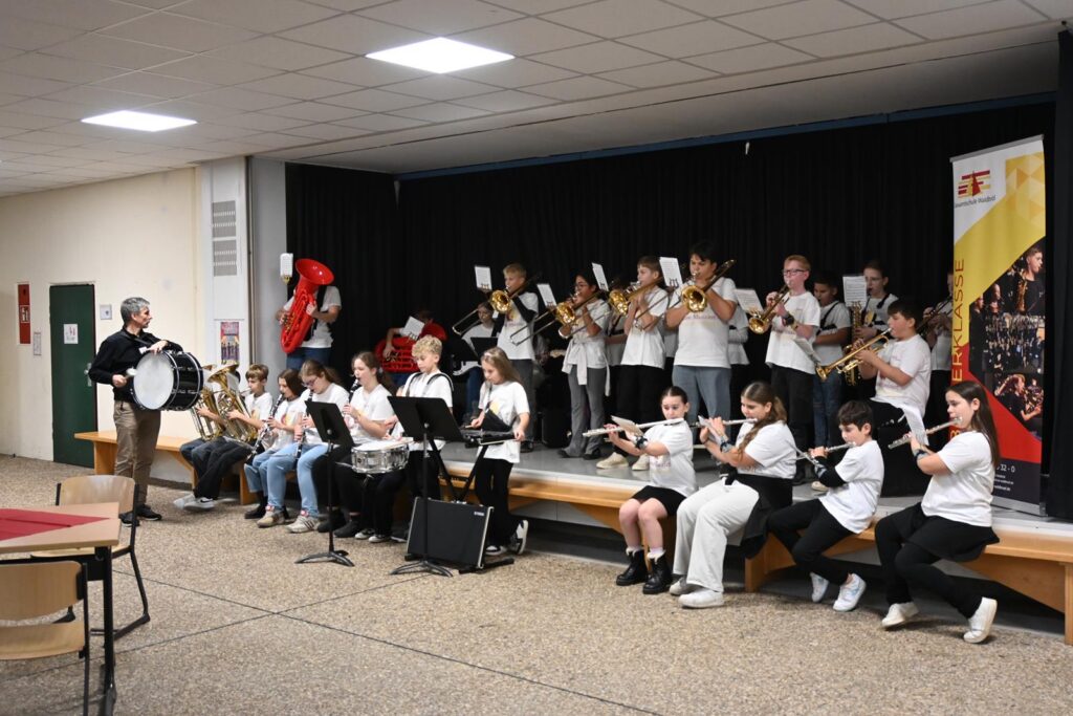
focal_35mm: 37
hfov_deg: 52.2
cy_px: 358
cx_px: 536
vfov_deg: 36.2
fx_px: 1095
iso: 1800
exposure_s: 1/40
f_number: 4.2
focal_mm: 24.5
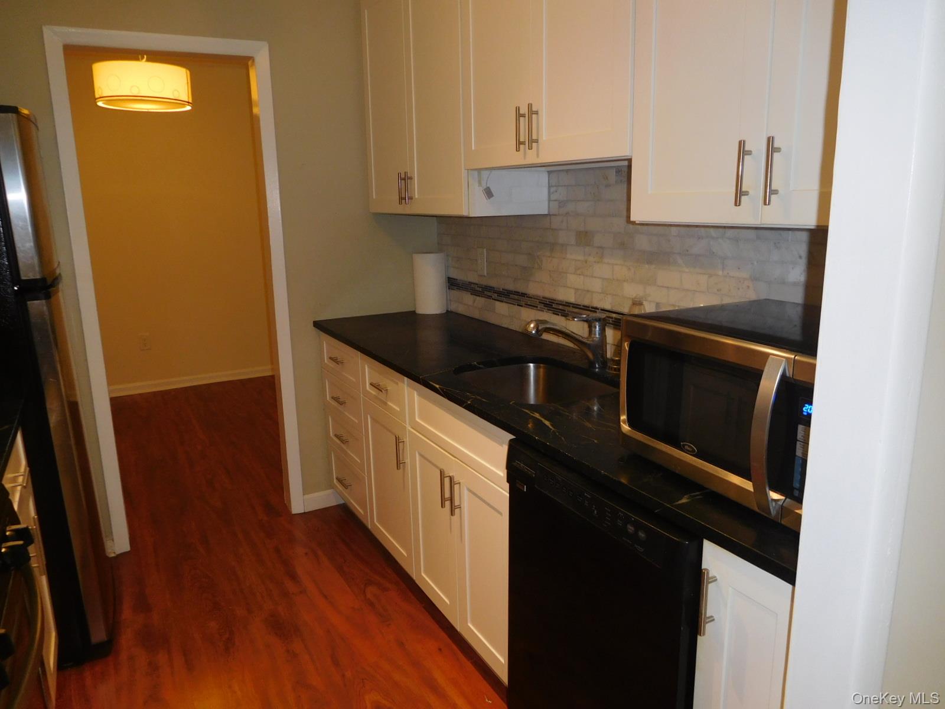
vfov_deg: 54.9
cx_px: 472
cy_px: 354
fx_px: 682
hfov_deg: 69.4
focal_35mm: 25
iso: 200
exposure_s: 1/30
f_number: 3.4
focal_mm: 4.5
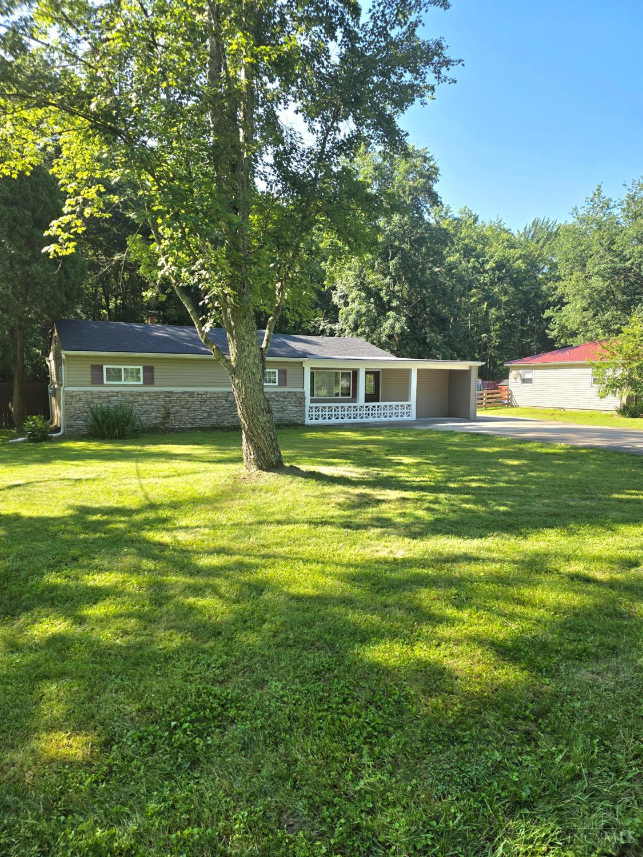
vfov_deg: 73.9
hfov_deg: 58.9
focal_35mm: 23
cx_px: 322
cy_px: 428
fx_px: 570
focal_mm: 6.3
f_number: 1.7
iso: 80
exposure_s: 1/2500
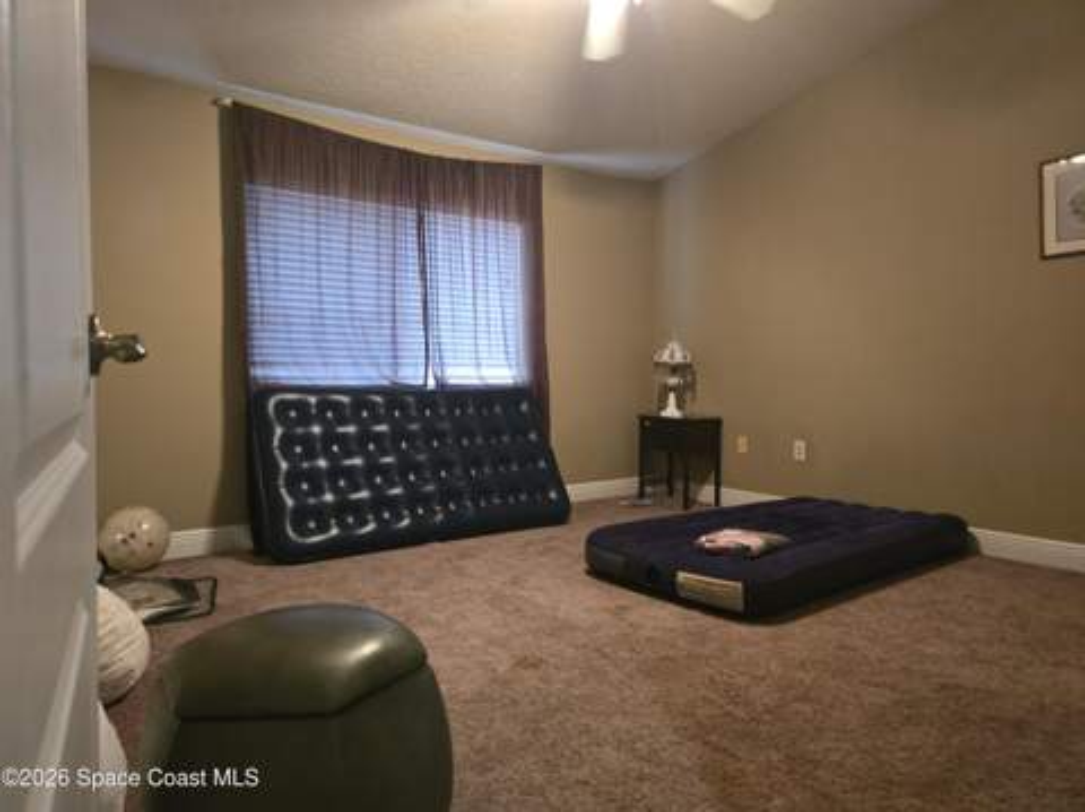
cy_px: 406
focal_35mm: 23
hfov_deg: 74.0
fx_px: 720
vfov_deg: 58.8
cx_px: 542
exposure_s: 1/60
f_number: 1.7
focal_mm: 6.3
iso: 1250
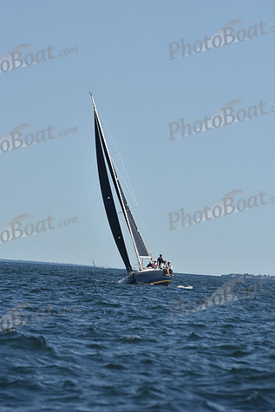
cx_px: 123
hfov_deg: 5.6
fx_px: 2794
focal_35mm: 244
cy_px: 175
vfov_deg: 8.4
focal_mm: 200
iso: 250
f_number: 8
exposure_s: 1/800
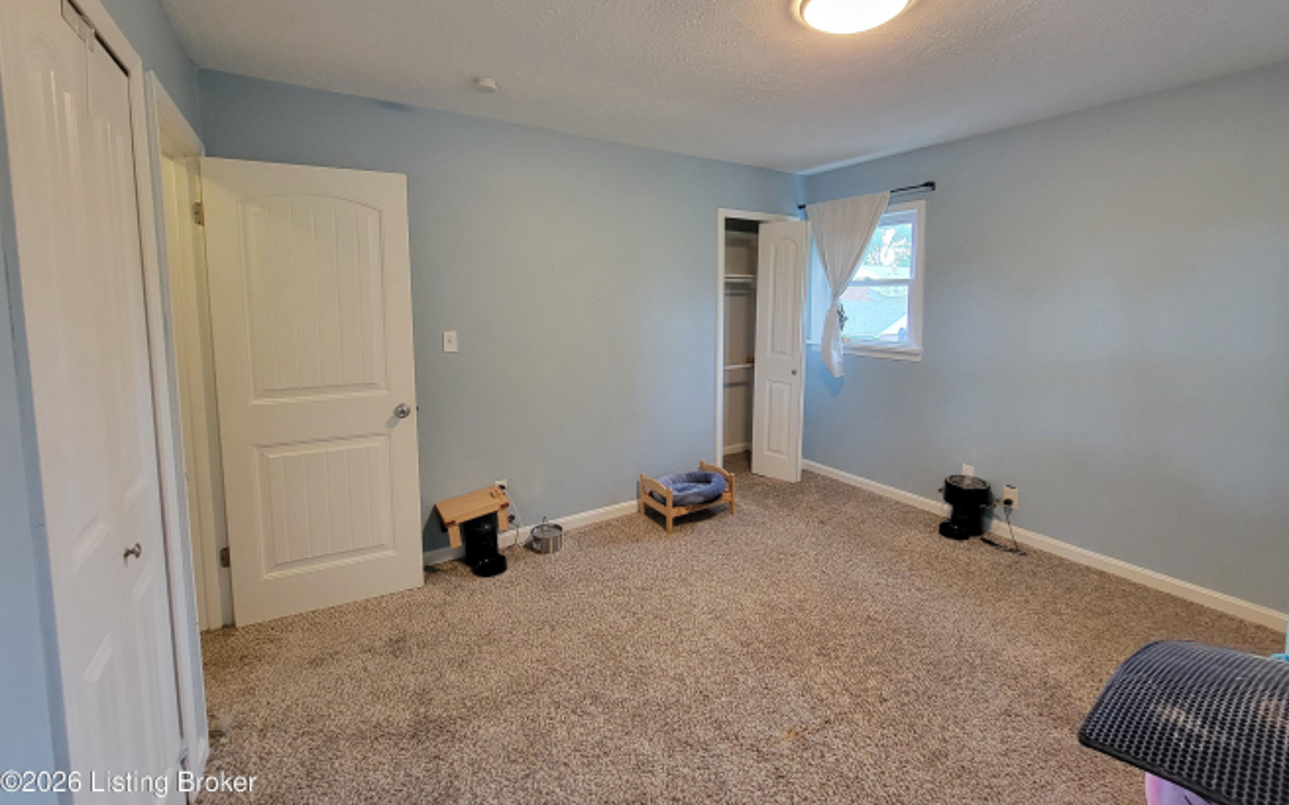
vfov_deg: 78.0
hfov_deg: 105.3
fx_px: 492
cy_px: 336
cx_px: 653
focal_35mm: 14
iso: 400
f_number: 2.2
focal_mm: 2.2
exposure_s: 1/40
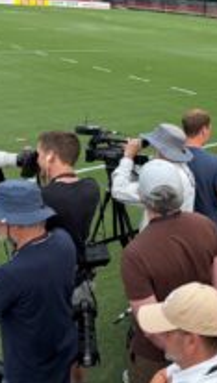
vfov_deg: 42.8
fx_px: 489
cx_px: 283
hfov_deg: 22.4
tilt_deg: -22.7
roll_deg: -4.1
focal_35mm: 48
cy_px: 188
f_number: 1.78
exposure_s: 1/1437
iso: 80
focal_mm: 6.76
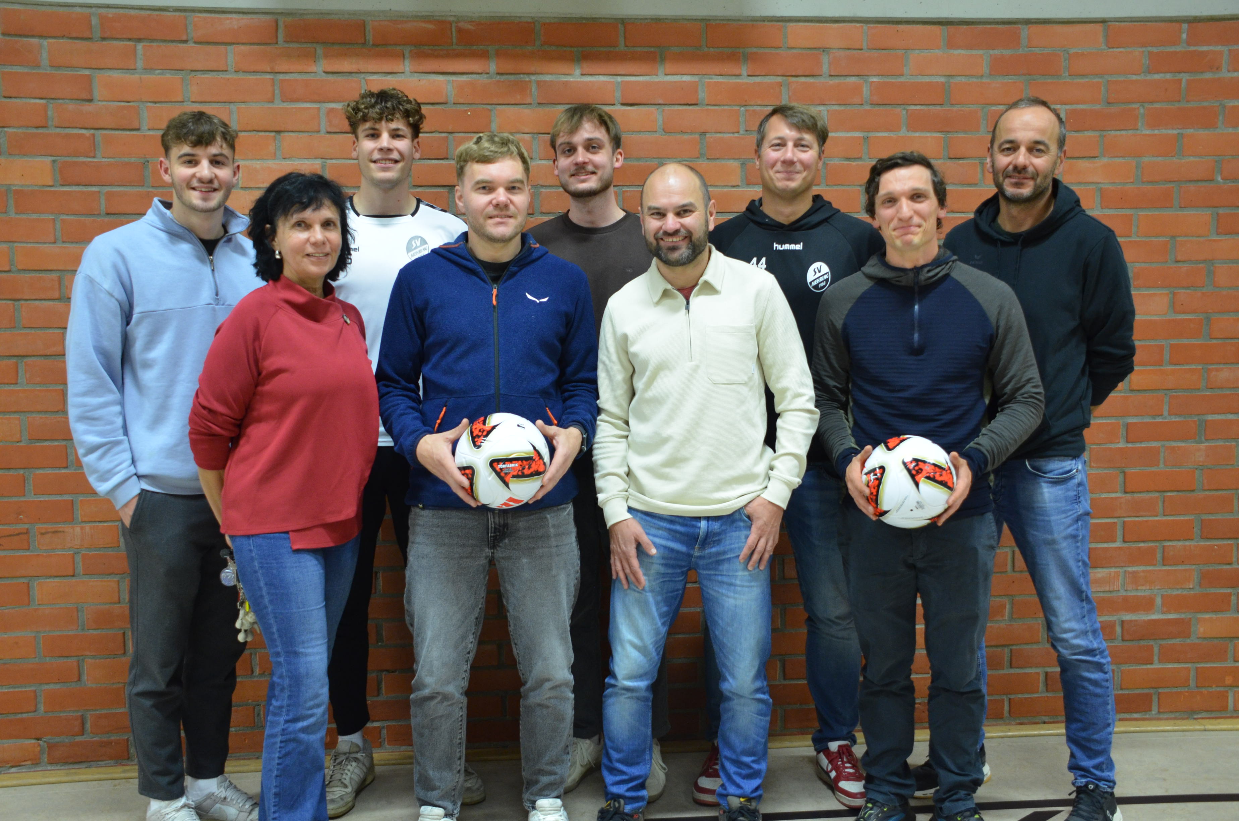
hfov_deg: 51.4
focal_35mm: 38
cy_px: 410
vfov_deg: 35.3
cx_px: 620
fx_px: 1288
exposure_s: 1/30
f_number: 4
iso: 1100
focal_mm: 25
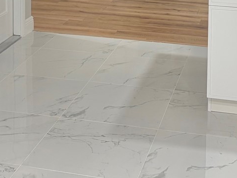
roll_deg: +0.4
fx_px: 596
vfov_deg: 15.9
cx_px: 101
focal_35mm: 87
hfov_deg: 22.5
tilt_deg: -6.1
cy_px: -73
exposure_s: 1/60
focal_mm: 5.96
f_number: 1.6
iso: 80
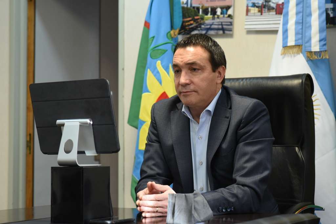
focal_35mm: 85
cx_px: 168
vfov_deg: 16.1
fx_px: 793
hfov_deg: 23.9
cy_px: 112
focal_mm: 85
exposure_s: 1/125
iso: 2000
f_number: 2.8
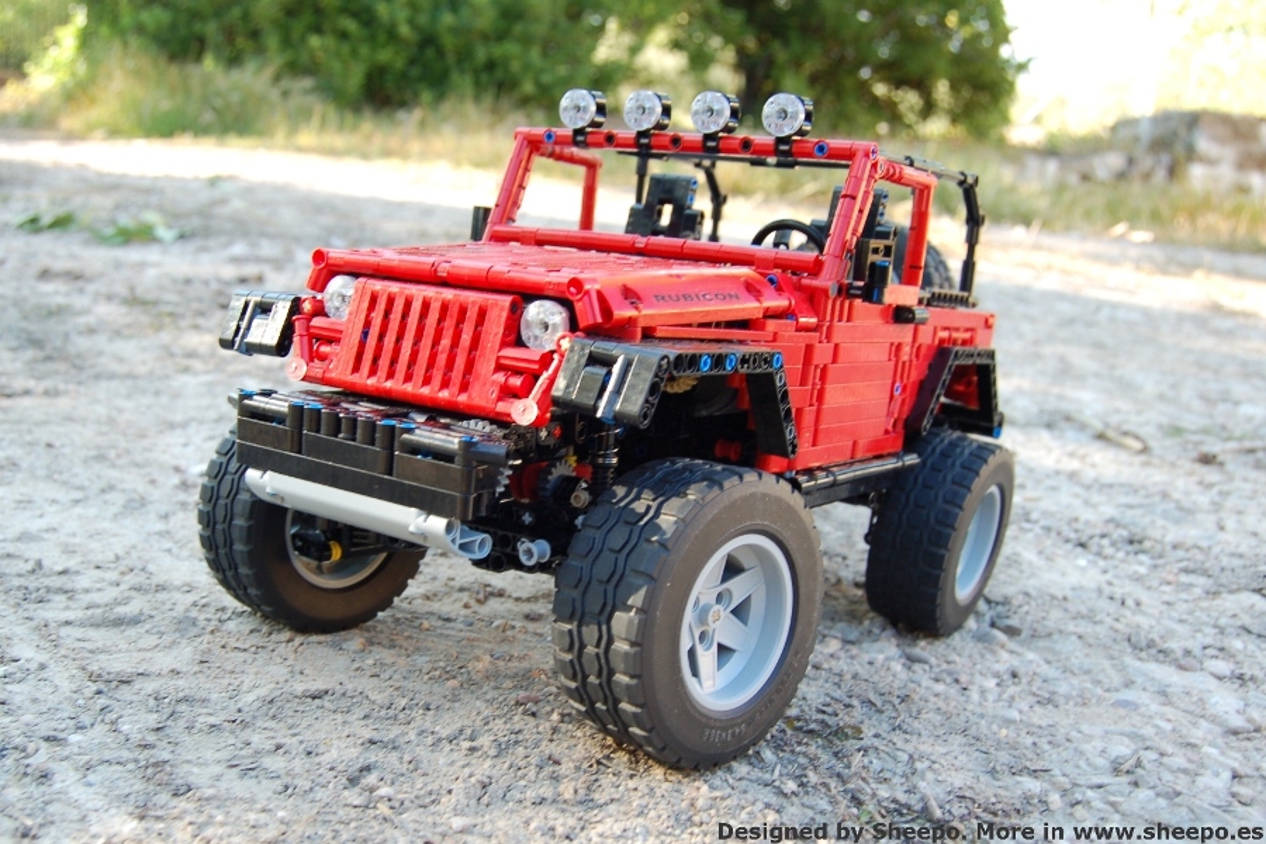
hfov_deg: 61.9
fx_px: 1055
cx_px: 633
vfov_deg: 43.6
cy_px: 422
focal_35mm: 30
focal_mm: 20
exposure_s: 1/60
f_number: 4.5
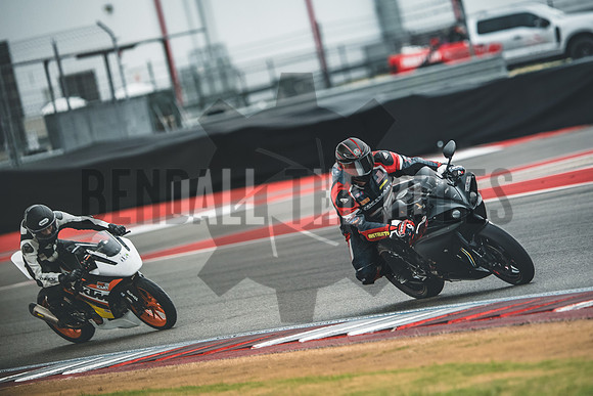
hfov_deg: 6.9
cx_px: 296
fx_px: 4943
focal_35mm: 300
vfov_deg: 4.6
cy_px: 198
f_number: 2
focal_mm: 200
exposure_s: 1/3200
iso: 1250
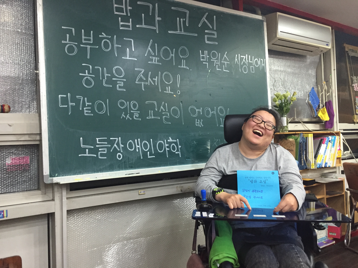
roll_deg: +2.4
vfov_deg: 48.2
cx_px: 179
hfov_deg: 61.7
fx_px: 300
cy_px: 134
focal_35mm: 29
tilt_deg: +0.1
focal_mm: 4.15
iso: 160
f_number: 2.2
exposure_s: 1/30
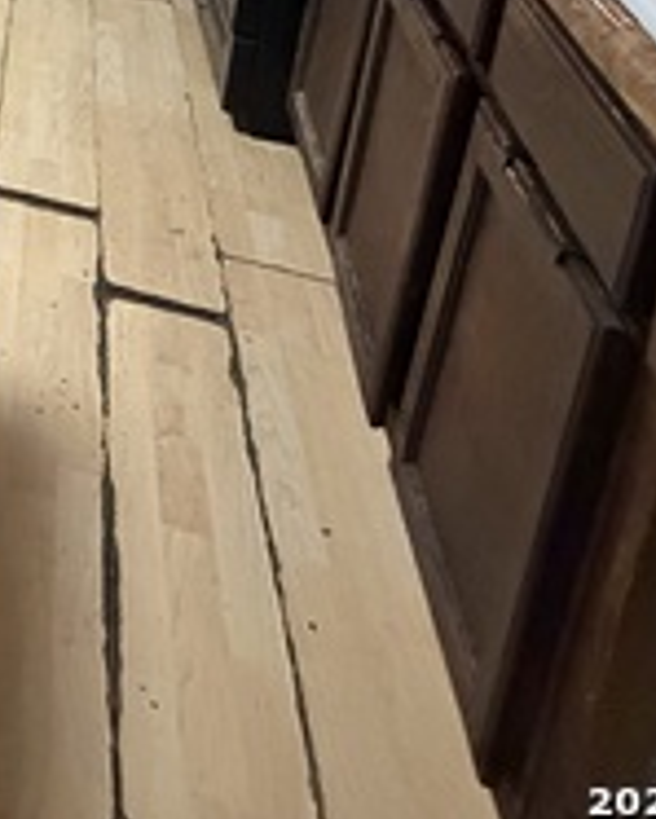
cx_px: -471
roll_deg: +1.0
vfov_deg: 31.2
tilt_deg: -15.6
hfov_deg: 22.2
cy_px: -229
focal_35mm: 47
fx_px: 1140
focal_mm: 2.22
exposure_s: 1/60
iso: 1000
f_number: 2.2
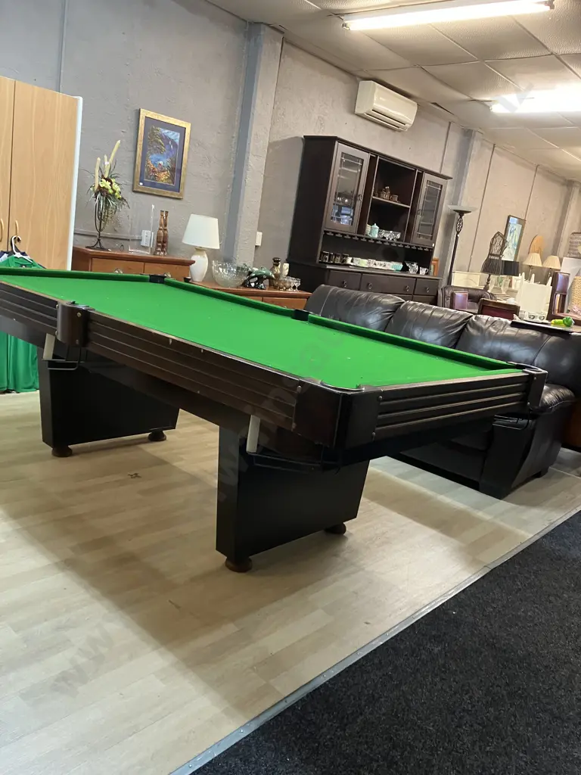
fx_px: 627
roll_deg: -8.4
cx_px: 290
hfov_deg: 49.7
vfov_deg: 63.4
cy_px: 388
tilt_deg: -10.3
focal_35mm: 28
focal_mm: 3.99
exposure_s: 1/50
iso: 200
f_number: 1.8
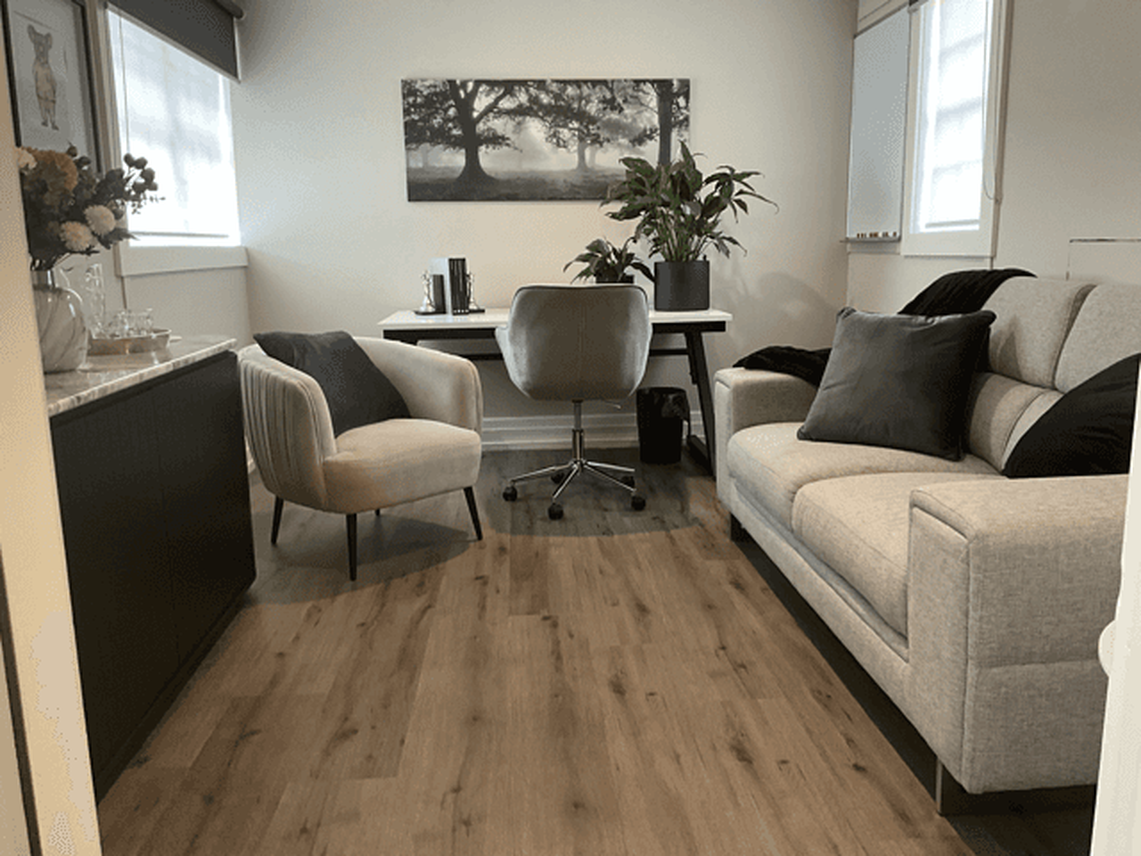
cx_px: 570
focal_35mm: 29
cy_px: 428
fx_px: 956
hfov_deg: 61.7
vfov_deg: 48.2
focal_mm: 3
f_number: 1.8
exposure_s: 1/60
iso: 125
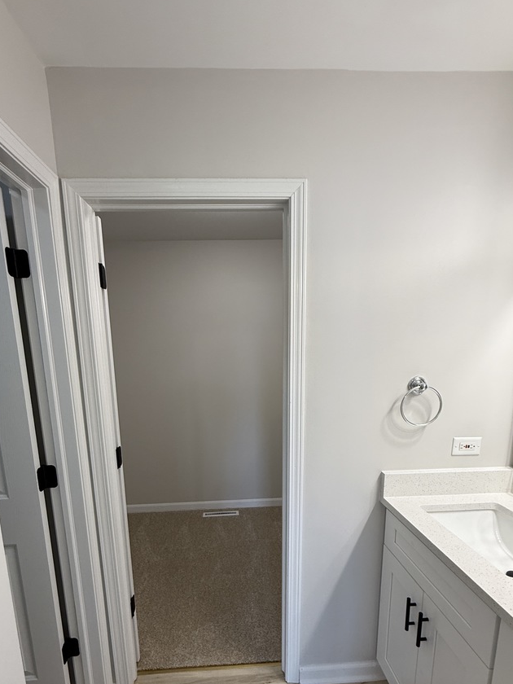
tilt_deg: -9.1
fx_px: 356
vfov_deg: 86.3
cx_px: 241
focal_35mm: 18
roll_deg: +1.4
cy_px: 419
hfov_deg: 71.5
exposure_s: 1/120
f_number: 2.2
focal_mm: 2.22
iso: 125
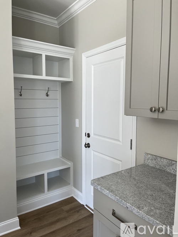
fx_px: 178
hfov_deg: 53.0
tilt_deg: -3.7
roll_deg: -0.3
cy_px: 118
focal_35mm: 26
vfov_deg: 67.3
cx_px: 89
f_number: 1.6
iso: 64
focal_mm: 5.1
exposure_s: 1/121
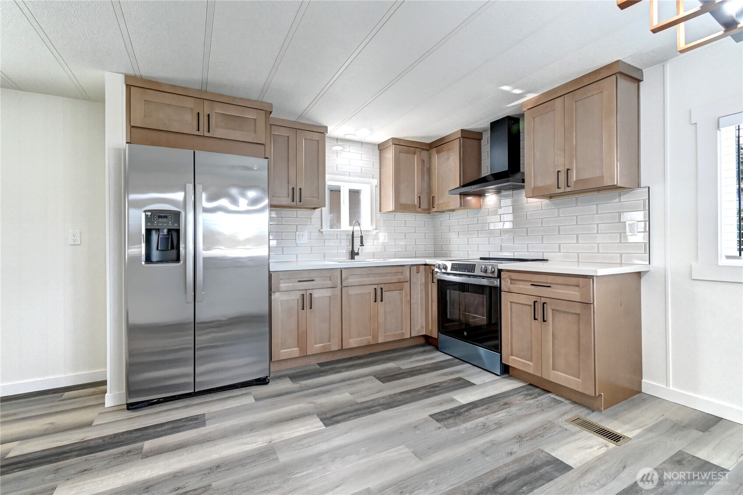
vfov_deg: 77.3
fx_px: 310
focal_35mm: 15
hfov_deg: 100.4
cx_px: 372
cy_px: 248
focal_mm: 10
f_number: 11
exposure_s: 1/10
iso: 3200
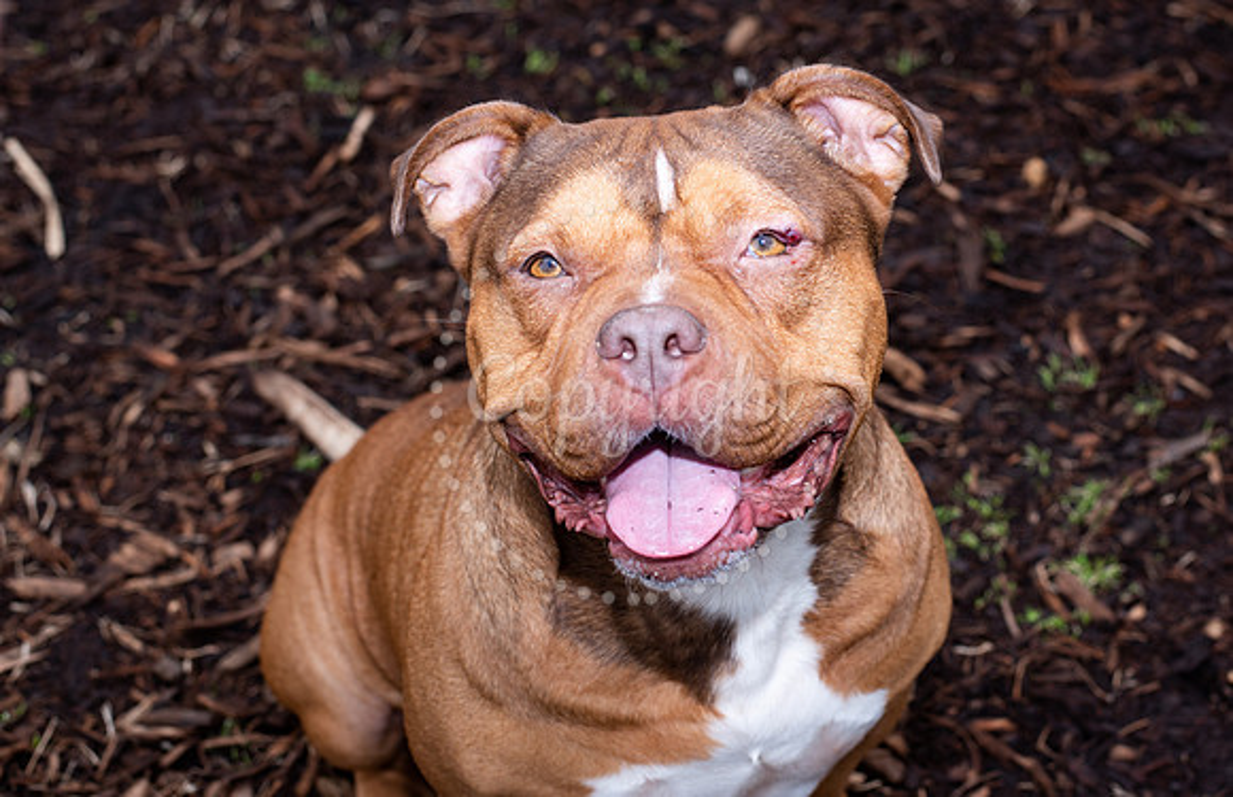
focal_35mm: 65
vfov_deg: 20.4
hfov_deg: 31.0
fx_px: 2209
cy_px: 266
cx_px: 795
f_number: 5.6
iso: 100
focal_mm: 50
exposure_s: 1/200
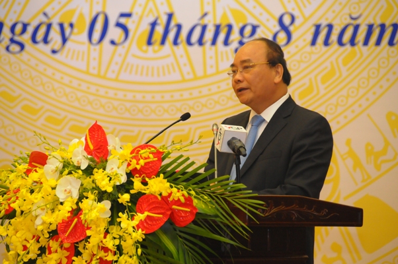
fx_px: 3313
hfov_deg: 6.9
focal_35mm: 300
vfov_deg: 4.6
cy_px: 132
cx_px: 199
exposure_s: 1/60
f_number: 6.3
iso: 2000
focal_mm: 200
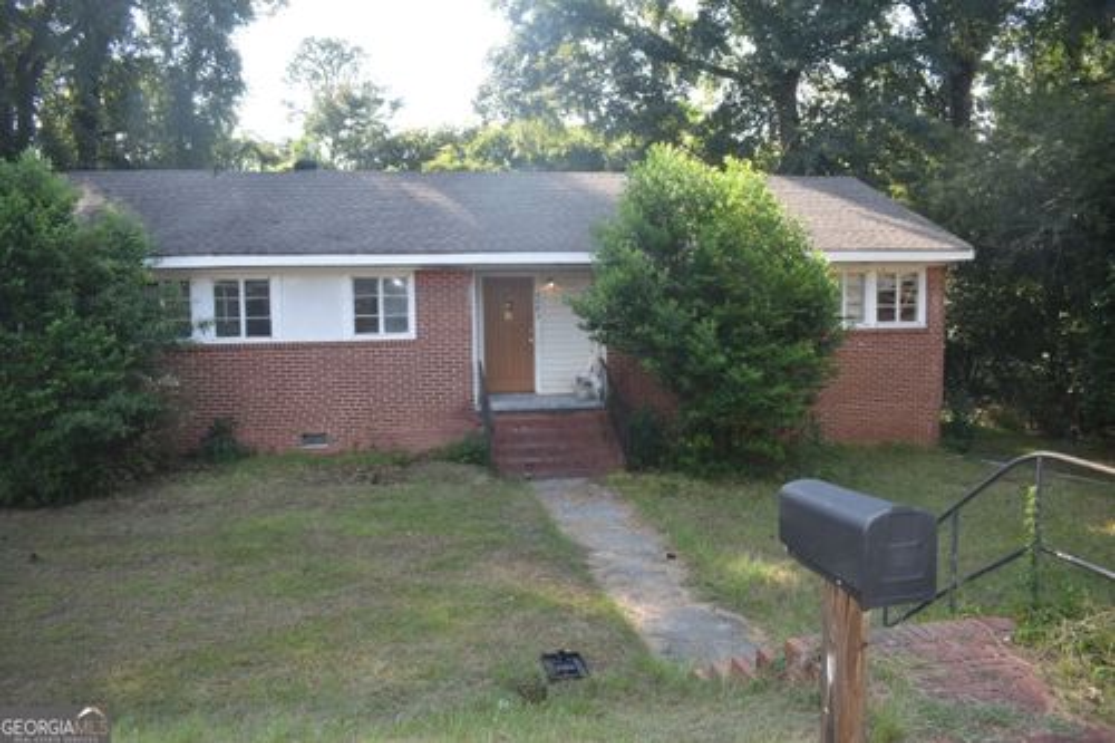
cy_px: 372
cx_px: 558
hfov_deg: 67.4
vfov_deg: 47.9
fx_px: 836
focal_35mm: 27
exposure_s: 1/200
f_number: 5
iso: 160
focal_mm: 18
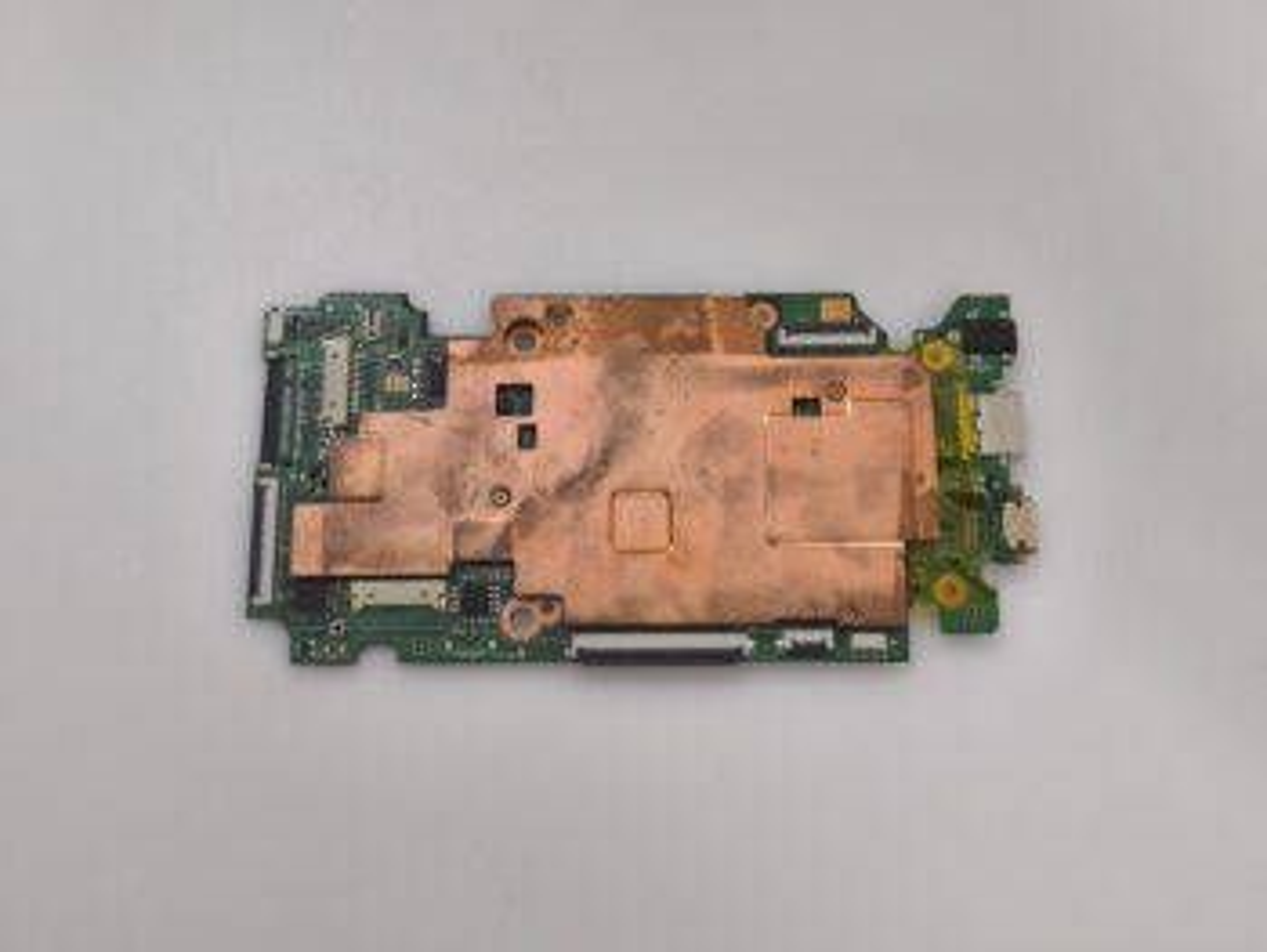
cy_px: 476
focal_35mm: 35
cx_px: 634
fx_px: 1282
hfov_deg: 52.6
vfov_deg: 40.7
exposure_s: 1/50
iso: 400
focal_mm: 6.57
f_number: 1.6
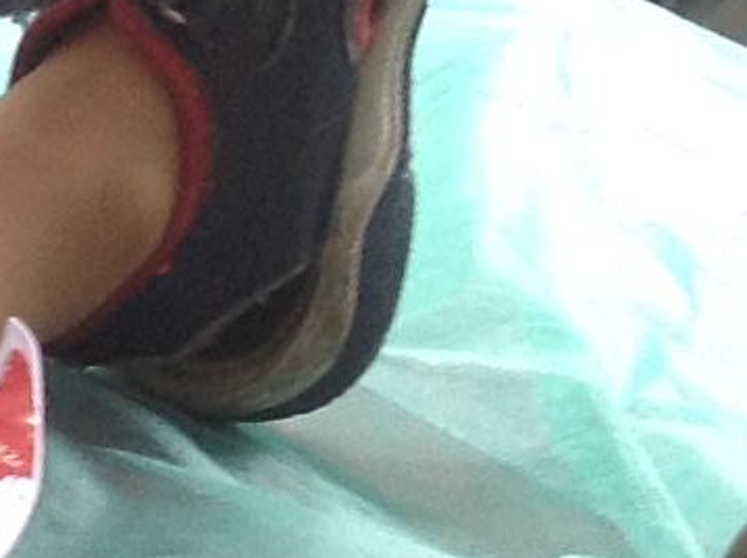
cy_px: 993
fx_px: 5451
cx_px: -1625
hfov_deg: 6.9
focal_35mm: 253
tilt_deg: -39.2
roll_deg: -9.3
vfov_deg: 5.8
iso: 50
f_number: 2.4
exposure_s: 1/20
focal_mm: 4.28
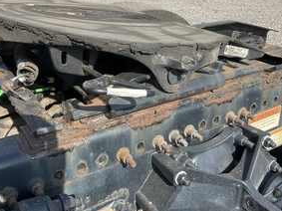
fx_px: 334
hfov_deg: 45.7
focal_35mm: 41
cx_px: 153
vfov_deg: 35.1
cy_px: 97
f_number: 1.8
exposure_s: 1/599
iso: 25
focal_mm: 3
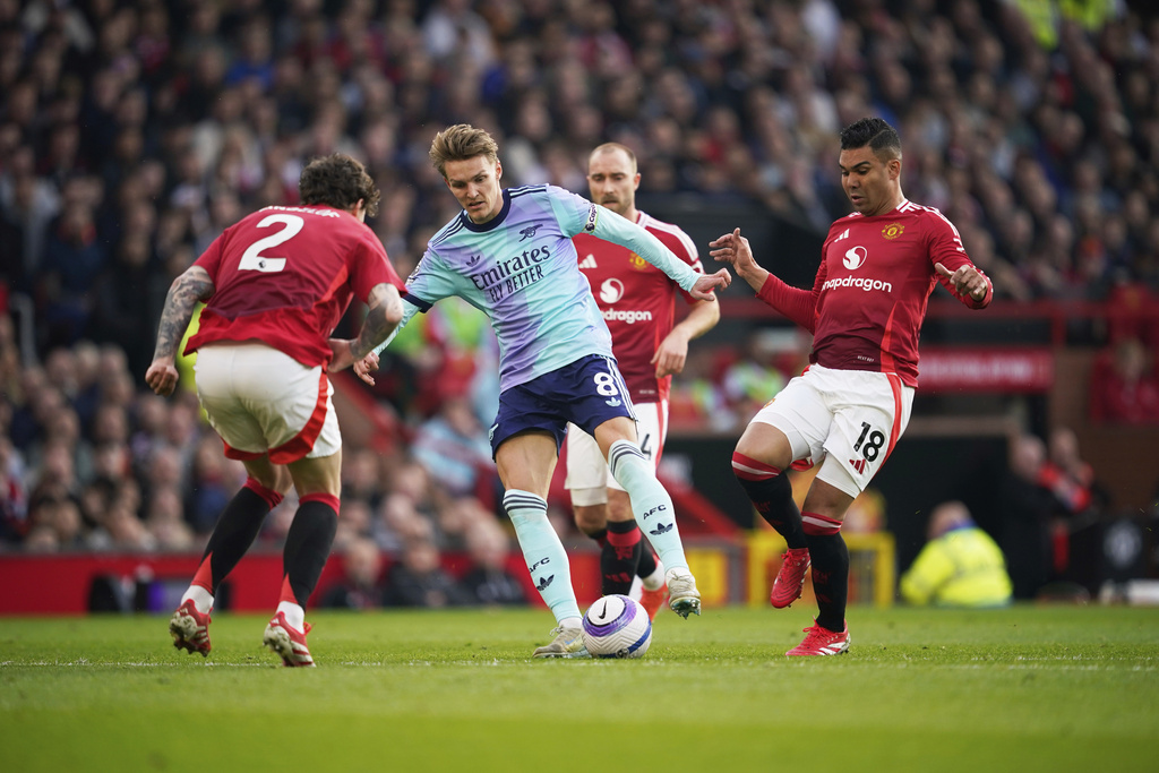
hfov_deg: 5.2
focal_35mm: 400
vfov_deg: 3.4
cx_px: 580
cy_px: 386
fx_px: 12879
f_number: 2.8
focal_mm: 400
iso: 800
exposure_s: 1/2000
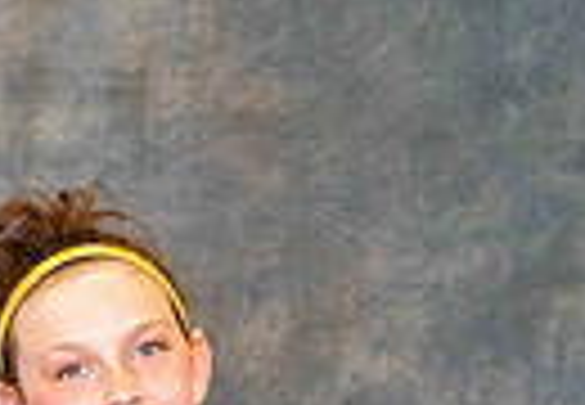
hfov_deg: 4.4
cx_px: -331
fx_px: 7548
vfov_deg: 3.1
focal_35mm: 459
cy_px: 748
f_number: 4
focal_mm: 85
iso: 3200
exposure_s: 1/160
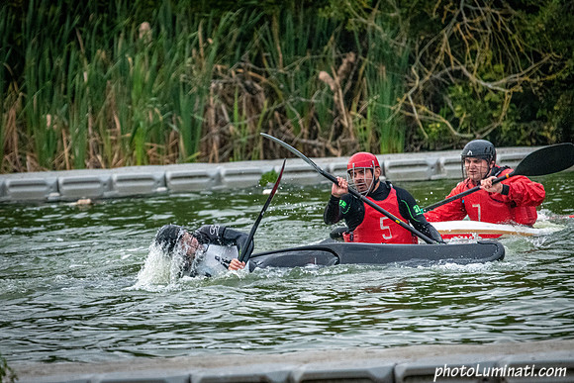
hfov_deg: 3.9
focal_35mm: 525
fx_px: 8373
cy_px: 251
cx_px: 224
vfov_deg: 2.6
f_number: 5.6
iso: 5000
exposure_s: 1/2000
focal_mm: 400
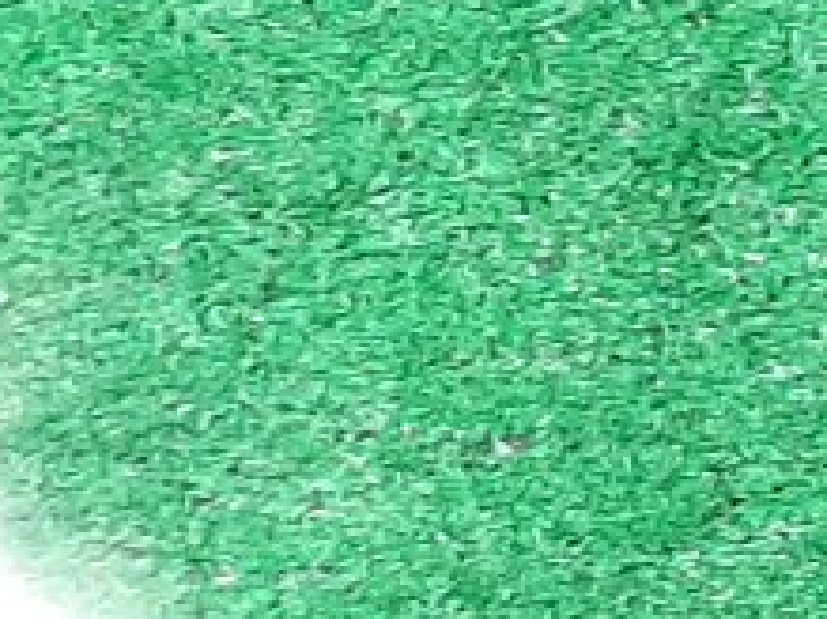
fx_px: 4083
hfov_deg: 9.0
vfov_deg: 7.7
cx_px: 2606
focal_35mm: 171
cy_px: -1159
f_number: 1.7
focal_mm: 3.93
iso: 168
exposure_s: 1/33
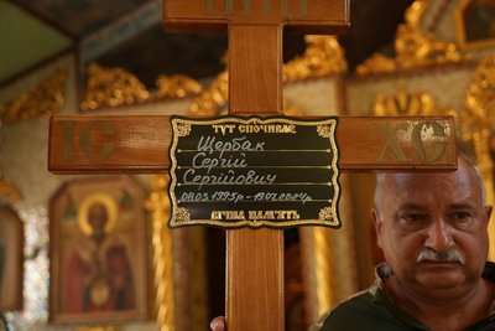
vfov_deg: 33.4
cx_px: 248
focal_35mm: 40
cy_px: 166
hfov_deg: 48.4
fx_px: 550
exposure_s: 1/400
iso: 4000
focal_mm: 40
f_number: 2.8
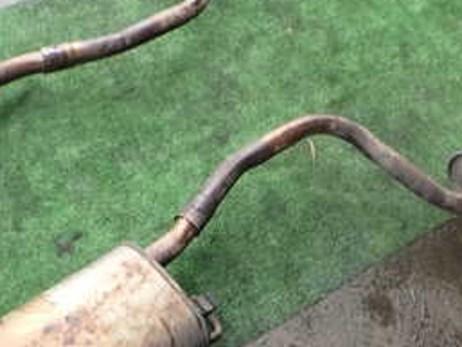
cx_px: 191
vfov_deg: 21.0
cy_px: 147
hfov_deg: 27.7
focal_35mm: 70
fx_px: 935
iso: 160
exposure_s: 1/125
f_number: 2.3
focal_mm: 5.4
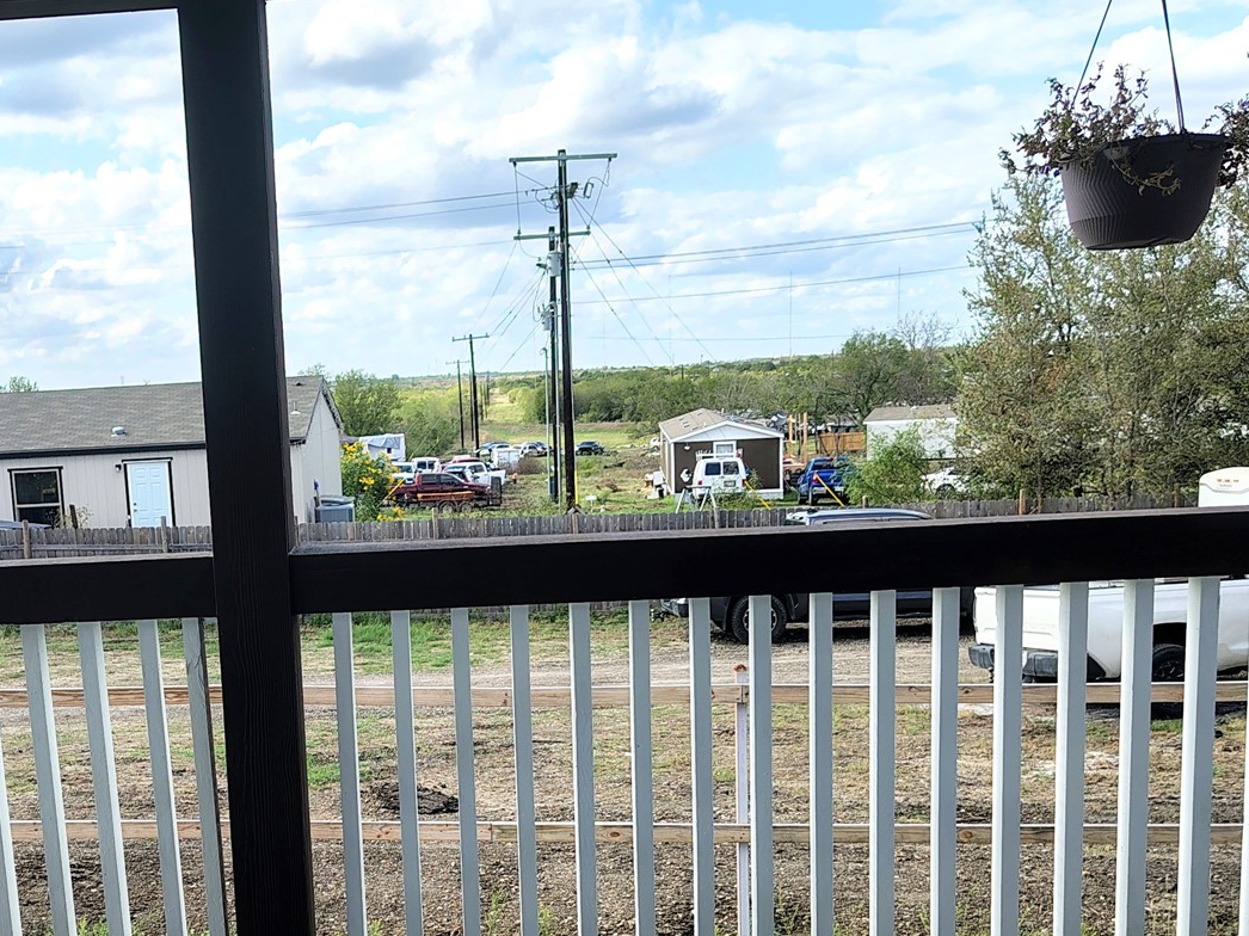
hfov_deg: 39.4
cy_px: 741
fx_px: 1695
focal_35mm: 47
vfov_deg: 30.2
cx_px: 313
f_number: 1.8
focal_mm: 5.56
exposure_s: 1/995
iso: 120
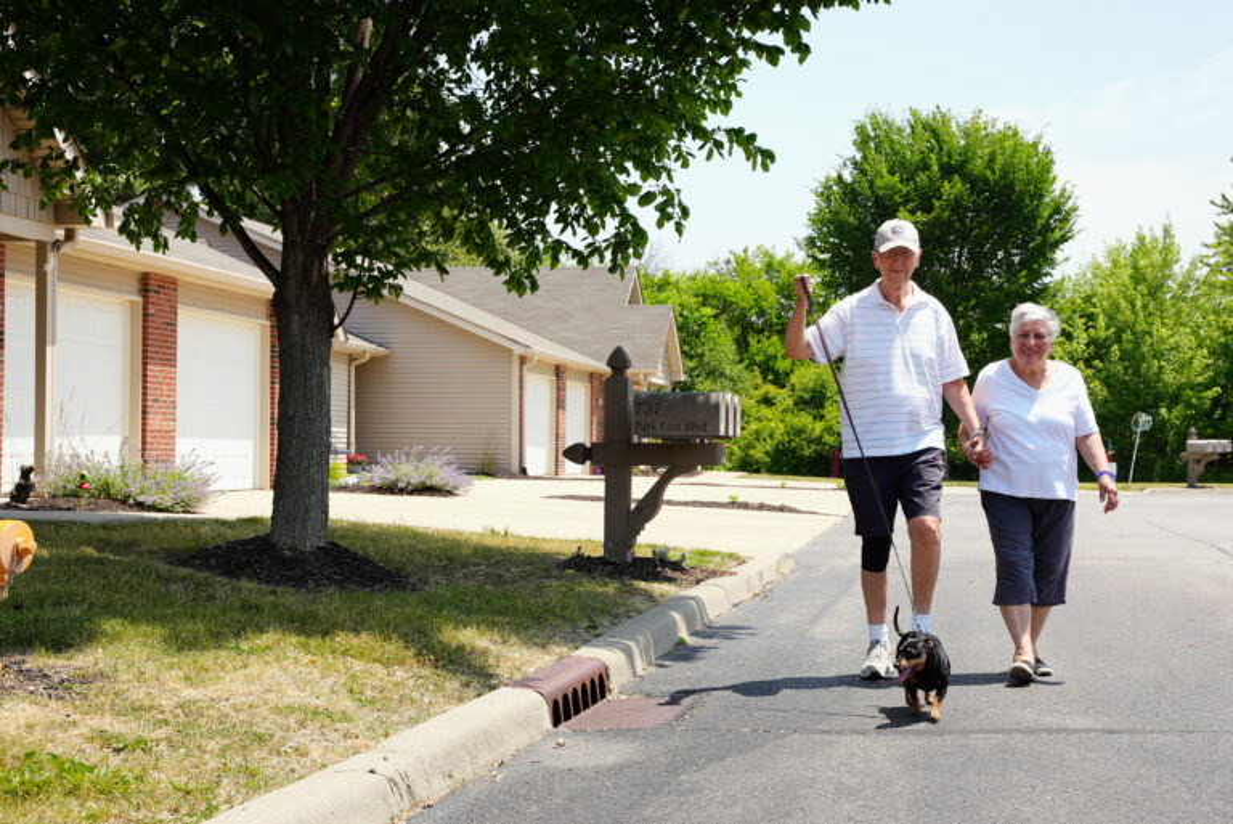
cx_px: 616
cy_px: 412
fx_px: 1710
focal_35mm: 50
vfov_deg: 27.1
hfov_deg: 39.7
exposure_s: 1/125
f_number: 9
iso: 80
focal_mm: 49.9
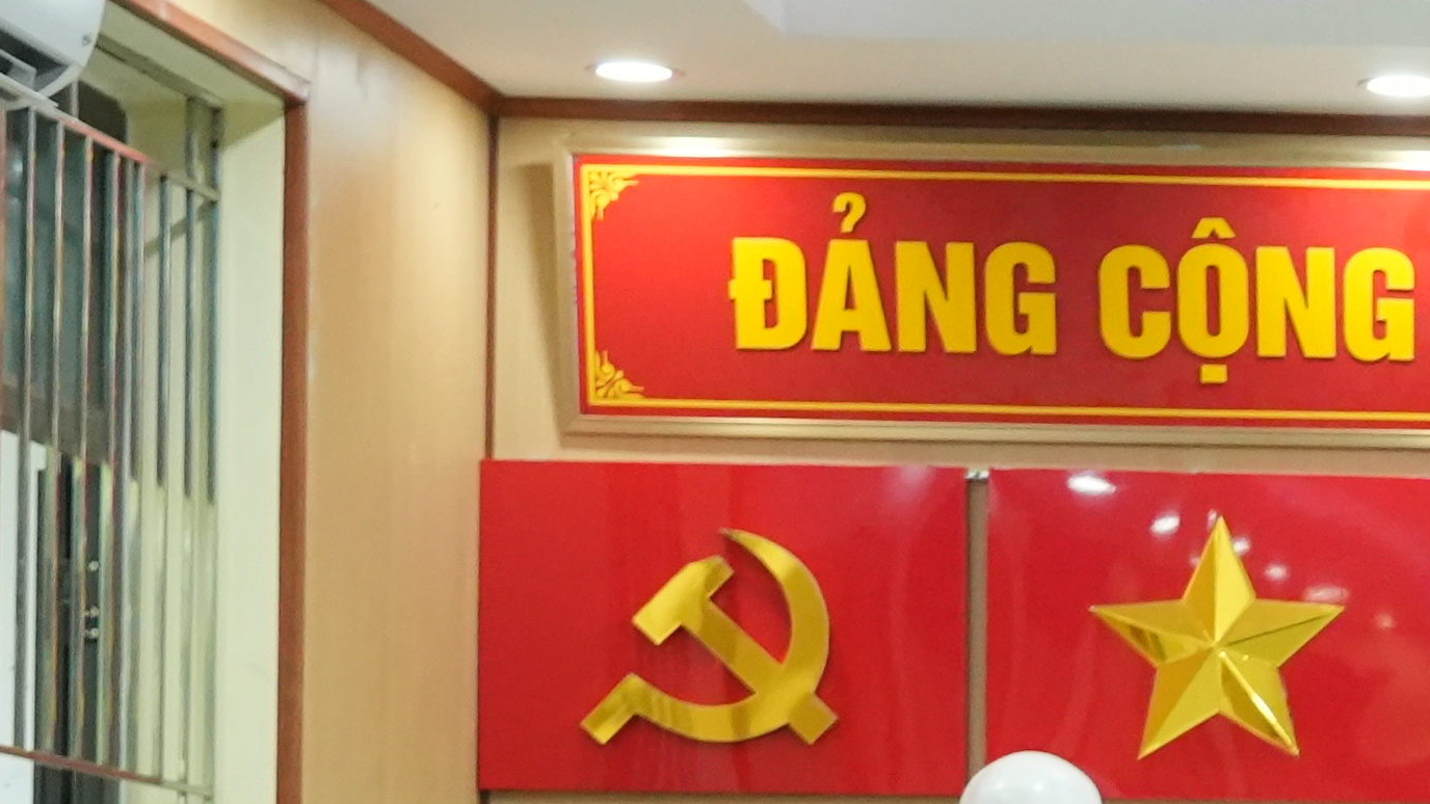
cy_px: 1208
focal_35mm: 160
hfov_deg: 12.4
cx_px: 2451
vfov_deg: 7.5
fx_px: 6067
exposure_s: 1/200
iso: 4000
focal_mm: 30
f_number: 4
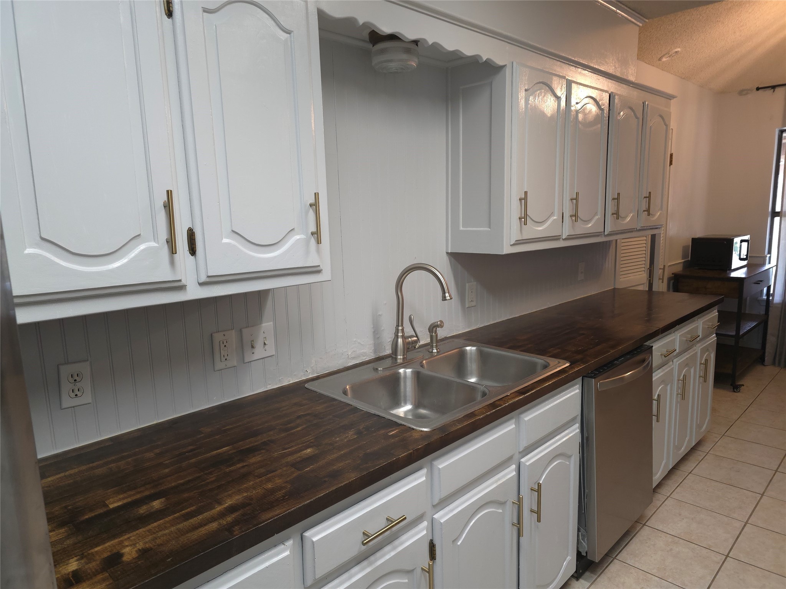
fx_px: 522
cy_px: 294
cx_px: 393
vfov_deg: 58.9
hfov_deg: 73.9
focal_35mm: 23
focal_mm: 6.3
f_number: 1.7
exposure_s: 1/60
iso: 250
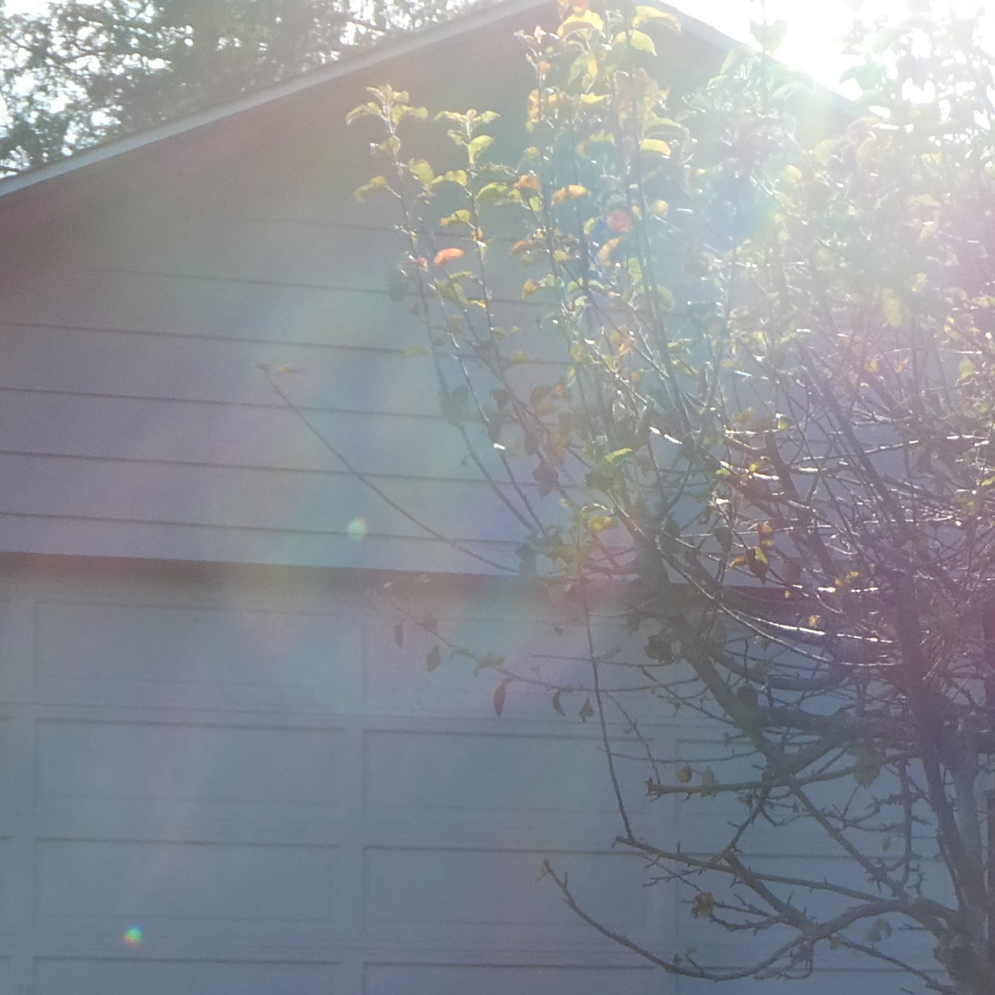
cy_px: 747
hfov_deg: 11.8
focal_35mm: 148
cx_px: 283
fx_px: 4813
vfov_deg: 11.8
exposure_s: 1/400
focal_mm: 7.2
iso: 80
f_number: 3.8
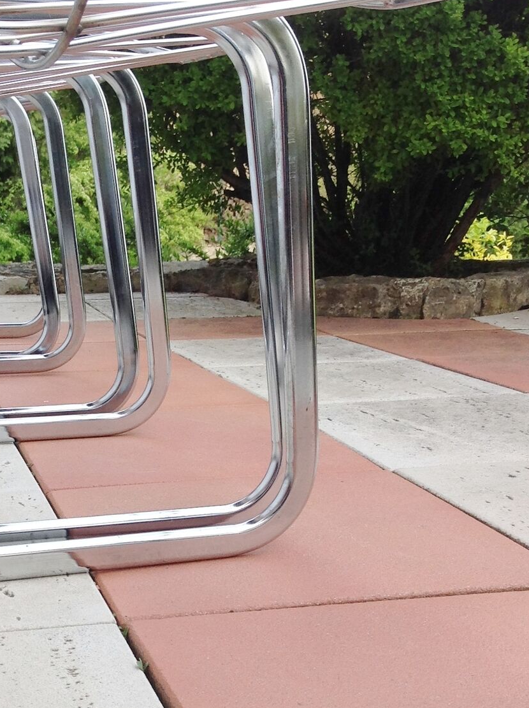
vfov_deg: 29.8
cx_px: 140
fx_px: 1287
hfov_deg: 23.0
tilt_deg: -20.3
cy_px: 600
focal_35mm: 63
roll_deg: +1.5
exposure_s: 1/146
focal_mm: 4.28
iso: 50
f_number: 2.4
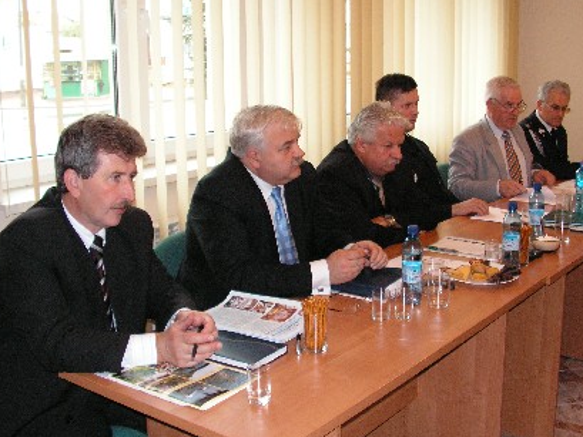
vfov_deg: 32.9
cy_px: 207
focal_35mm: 44
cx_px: 334
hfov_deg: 42.8
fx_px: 741
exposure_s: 1/40
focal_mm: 6
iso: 160
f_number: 3.2
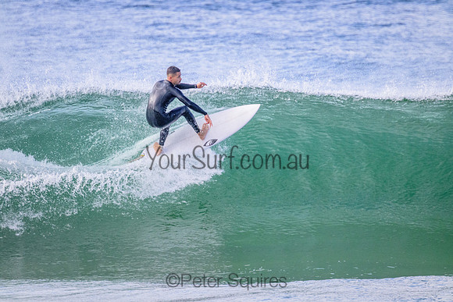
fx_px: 10069
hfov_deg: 2.6
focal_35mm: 800
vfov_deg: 1.7
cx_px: 226
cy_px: 151
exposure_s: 1/2000
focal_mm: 800
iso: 4500
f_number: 11
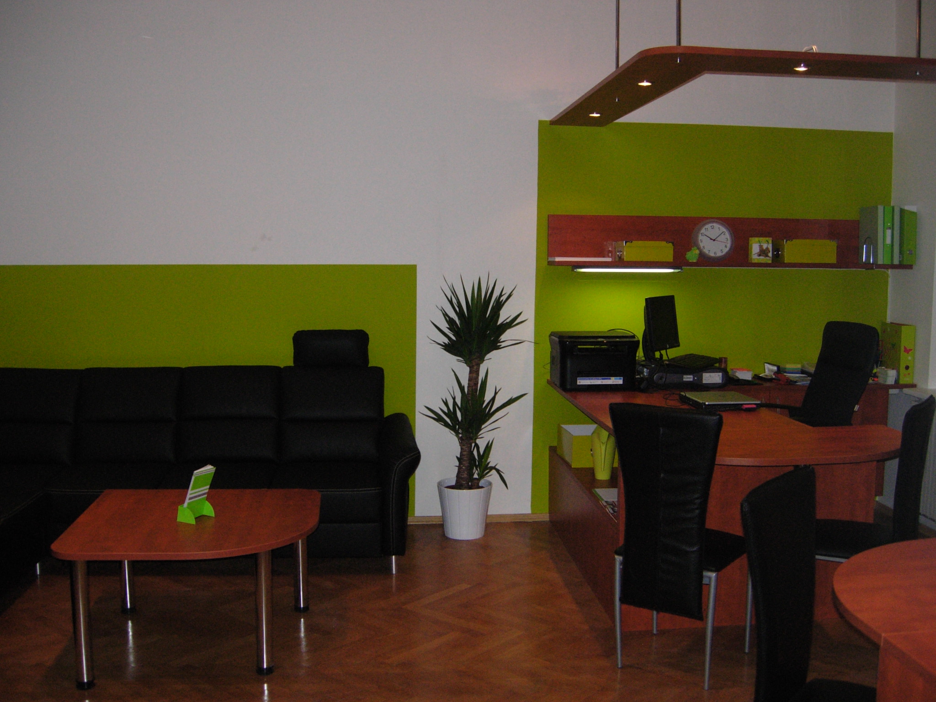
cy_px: 351
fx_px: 973
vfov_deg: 39.7
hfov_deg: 51.4
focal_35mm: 36
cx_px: 468
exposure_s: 1/171
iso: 188
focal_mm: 7.5
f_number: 2.7
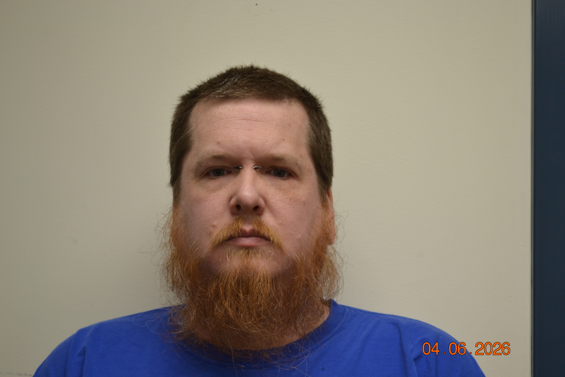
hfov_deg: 24.6
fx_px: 1295
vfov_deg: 16.6
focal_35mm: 82
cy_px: 188
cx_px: 282
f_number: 5.6
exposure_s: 1/25
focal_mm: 55
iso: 400
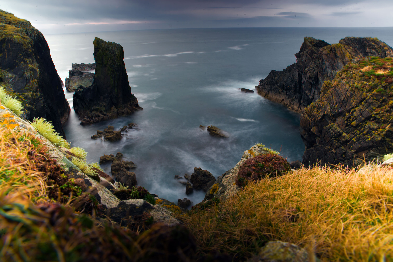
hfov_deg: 73.7
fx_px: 262
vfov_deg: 53.2
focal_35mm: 24
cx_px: 196
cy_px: 131
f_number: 22
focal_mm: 24
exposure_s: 30
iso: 100
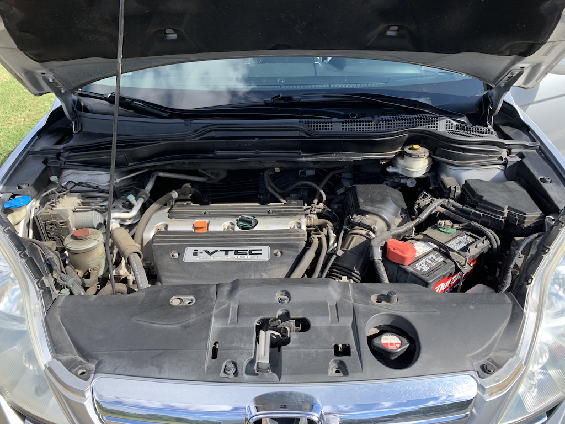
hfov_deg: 67.3
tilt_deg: -31.0
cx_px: 282
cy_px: 212
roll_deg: +0.9
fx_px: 424
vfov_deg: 53.1
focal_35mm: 26
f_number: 1.8
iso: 25
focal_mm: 4.25
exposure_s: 1/502
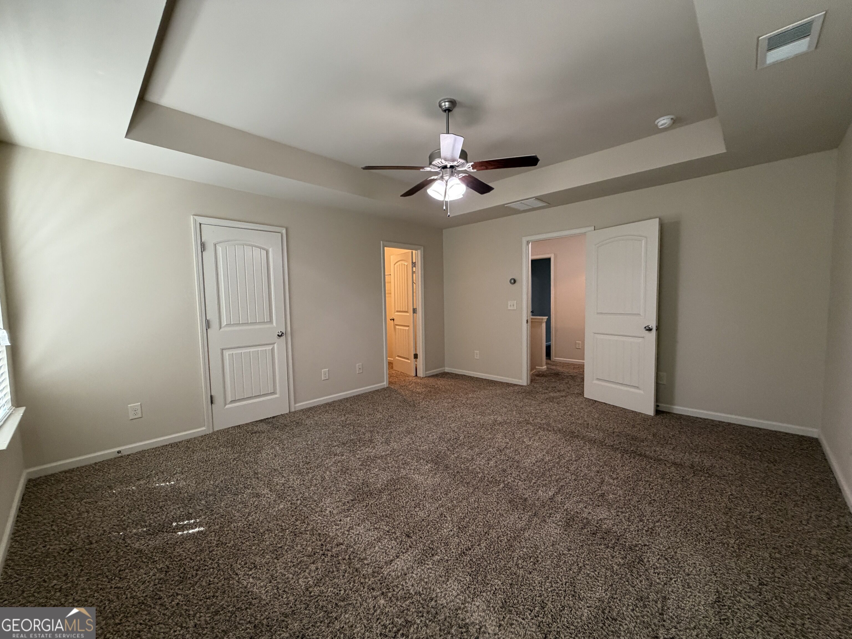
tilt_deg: -4.0
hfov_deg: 102.1
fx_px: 345
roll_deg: +1.4
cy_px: 320
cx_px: 426
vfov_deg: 85.7
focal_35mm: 14
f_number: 2.2
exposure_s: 1/60
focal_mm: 2.22
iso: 250
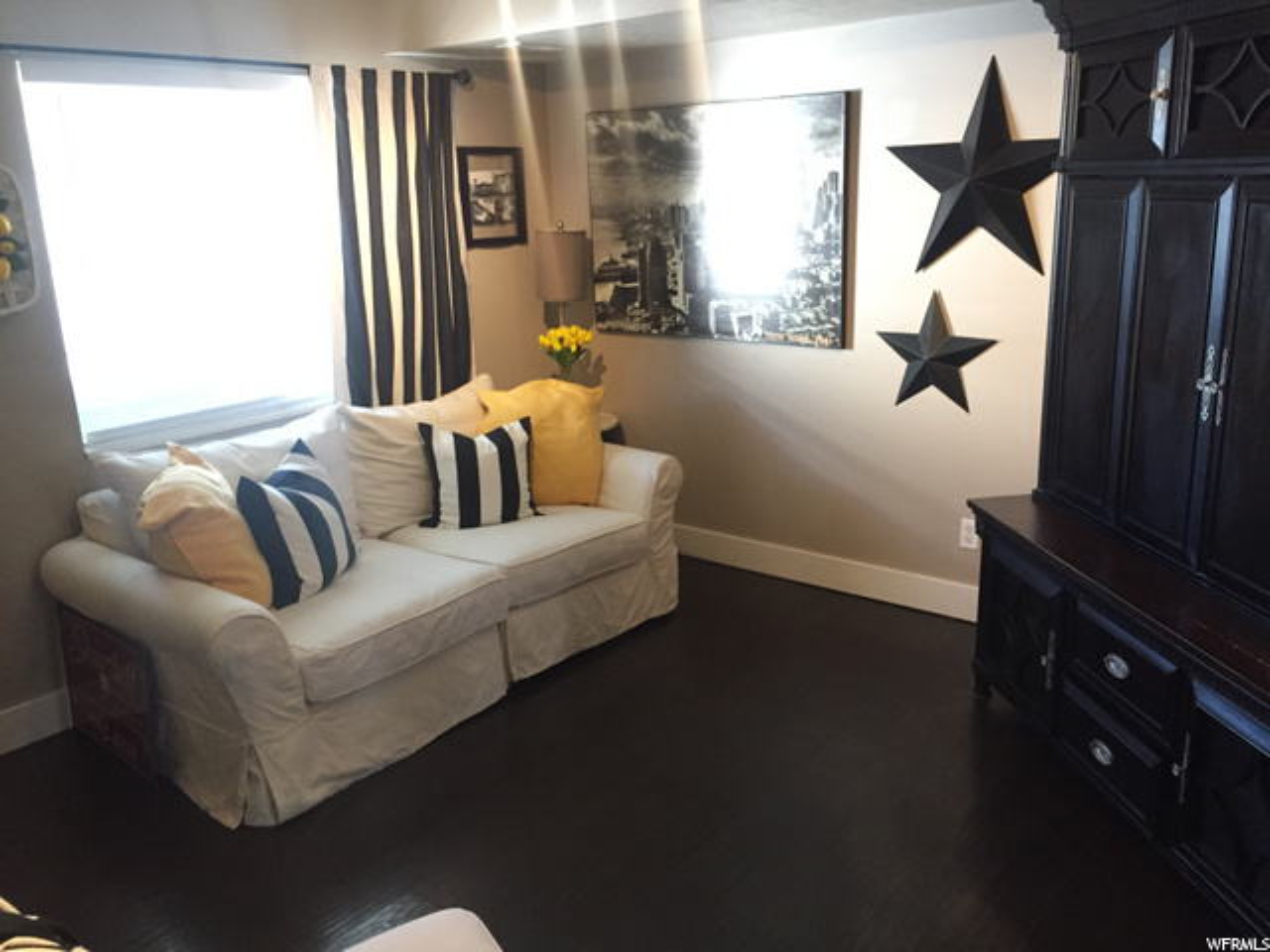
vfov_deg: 48.2
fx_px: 1064
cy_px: 476
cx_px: 635
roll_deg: +1.0
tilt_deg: -16.6
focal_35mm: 29
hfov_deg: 61.7
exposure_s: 1/30
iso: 250
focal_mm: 4.15
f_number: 2.2
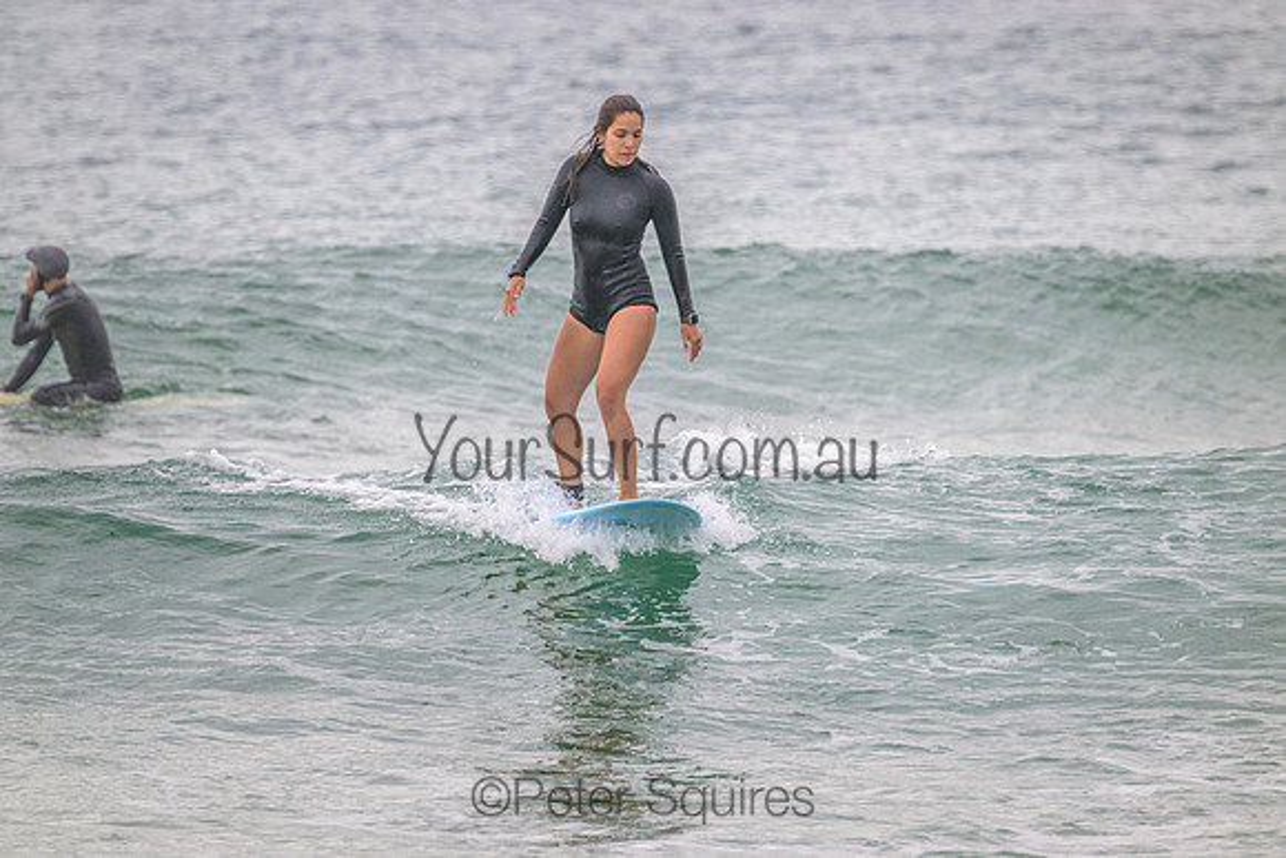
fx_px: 28583
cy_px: 429
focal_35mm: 800
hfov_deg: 2.6
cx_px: 643
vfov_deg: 1.7
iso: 1800
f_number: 11
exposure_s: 1/2000
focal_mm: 800
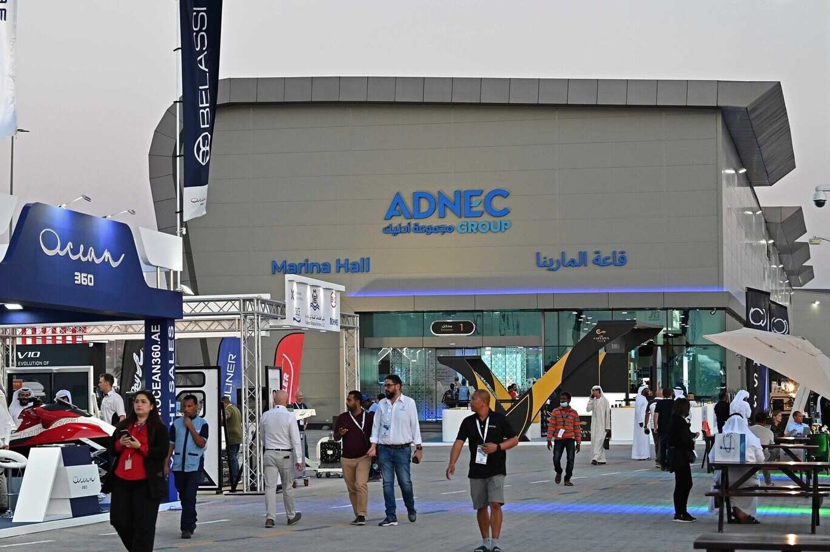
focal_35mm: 84
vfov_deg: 16.2
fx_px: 1935
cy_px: 263
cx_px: 344
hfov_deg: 24.2
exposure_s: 1/400
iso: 2000
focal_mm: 70
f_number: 4
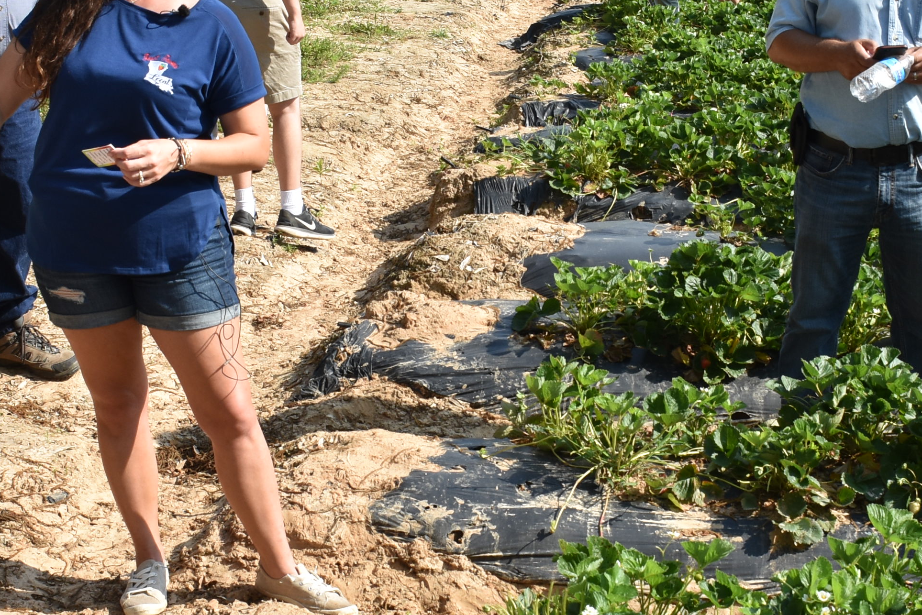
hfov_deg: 28.8
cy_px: 209
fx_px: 1793
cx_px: 522
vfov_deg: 19.4
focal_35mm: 70
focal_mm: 20
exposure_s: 1/320
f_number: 9
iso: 200
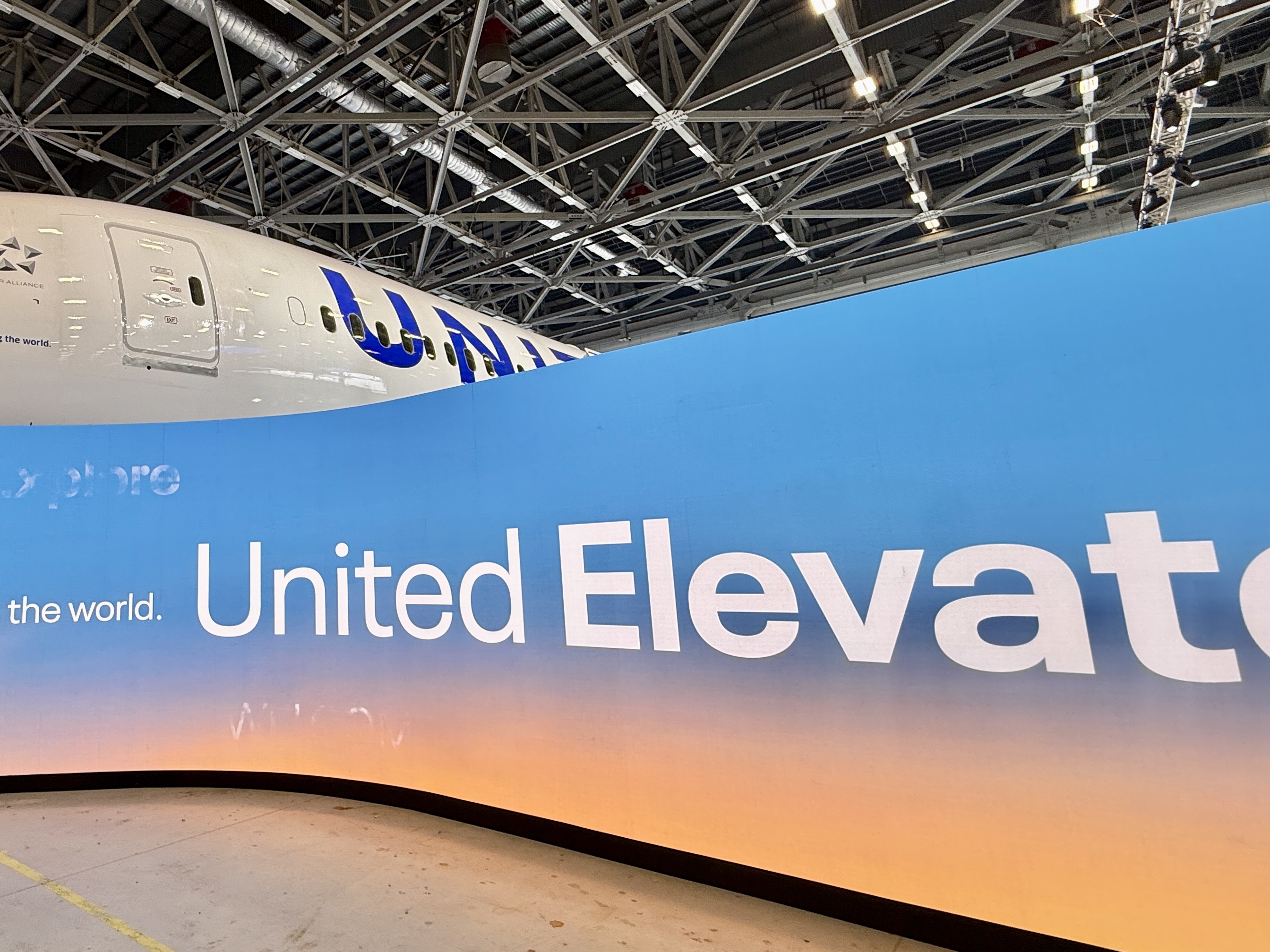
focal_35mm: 21
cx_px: 370
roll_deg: +1.4
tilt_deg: +10.4
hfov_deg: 75.1
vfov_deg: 63.4
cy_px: 441
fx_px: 770
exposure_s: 1/107
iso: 64
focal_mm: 2.22
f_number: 2.2
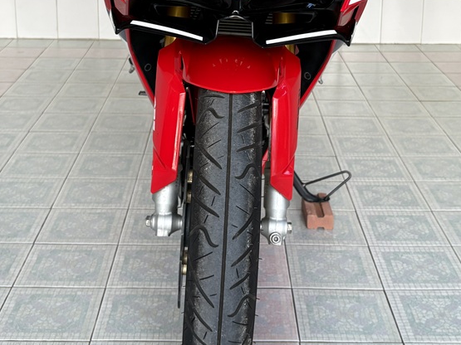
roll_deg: -0.4
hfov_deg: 32.2
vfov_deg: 23.8
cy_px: 43
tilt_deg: -12.8
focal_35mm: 60
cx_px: 239
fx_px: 799
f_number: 1.6
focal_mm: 5.96
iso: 64
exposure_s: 1/122
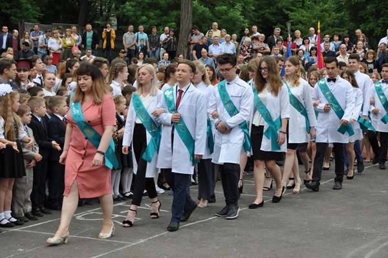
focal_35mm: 78
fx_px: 840
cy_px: 129
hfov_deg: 26.0
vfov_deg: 17.5
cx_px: 194
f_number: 10
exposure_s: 1/100
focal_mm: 52
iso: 200
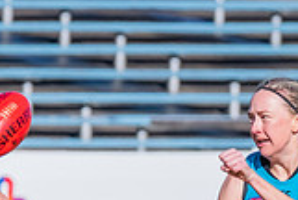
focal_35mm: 2308
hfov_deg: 0.9
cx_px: 317
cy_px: 379
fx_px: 19140
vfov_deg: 0.6
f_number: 13
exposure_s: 1/1600
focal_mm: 420
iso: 800
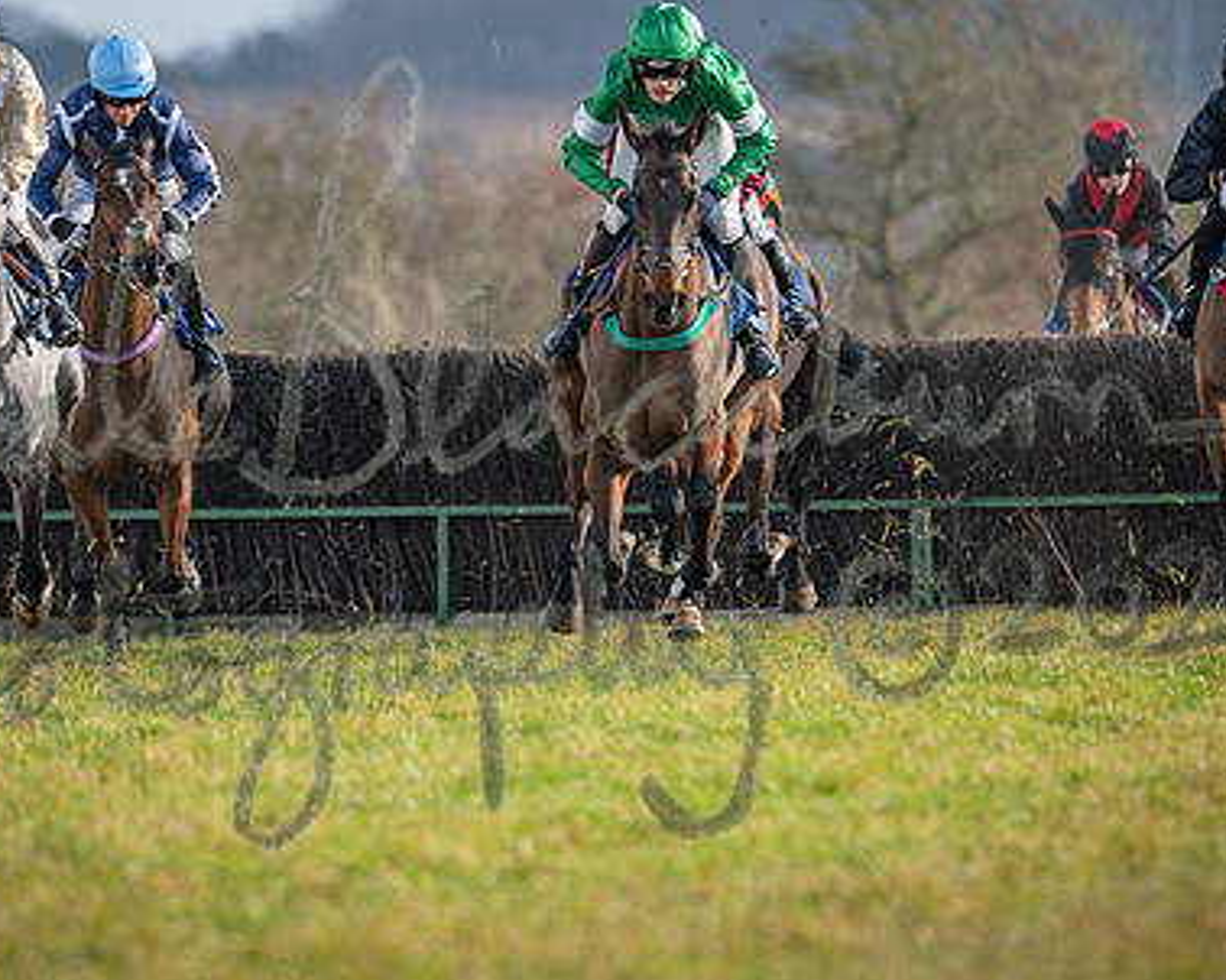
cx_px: 514
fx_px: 36520
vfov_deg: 1.5
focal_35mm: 1007
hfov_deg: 1.9
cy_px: 282
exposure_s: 1/1600
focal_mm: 400
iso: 400
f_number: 5
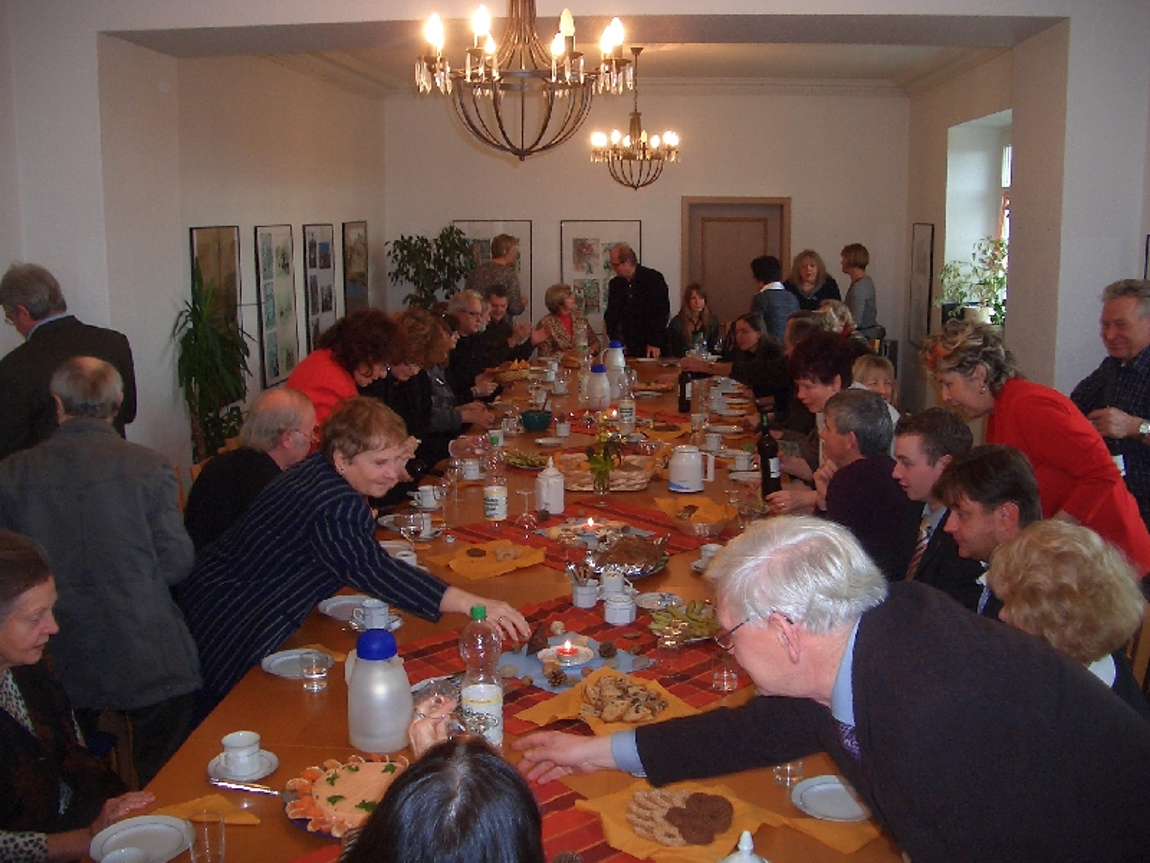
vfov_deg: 40.7
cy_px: 432
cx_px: 575
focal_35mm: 35
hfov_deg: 52.6
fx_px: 1163
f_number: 2.6
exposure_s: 1/40
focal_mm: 5.8
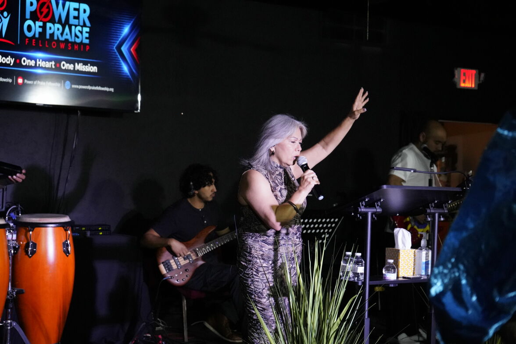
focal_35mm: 70
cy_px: 172
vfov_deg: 19.5
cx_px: 258
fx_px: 1003
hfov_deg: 28.8
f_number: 5.6
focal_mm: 70
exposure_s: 1/320
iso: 12800
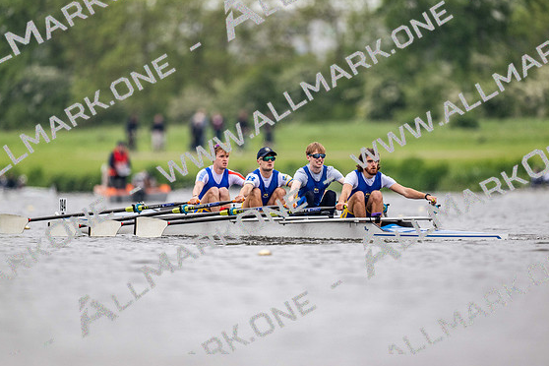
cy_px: 185
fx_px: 9515
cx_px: 278
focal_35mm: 624
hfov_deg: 3.3
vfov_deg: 2.2
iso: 1400
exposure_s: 1/2000
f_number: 4
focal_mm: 600
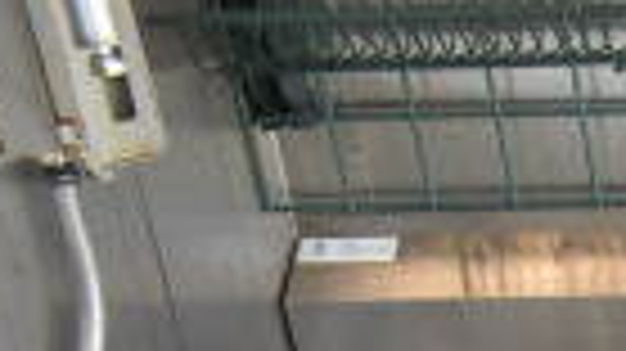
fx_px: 2057
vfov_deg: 8.8
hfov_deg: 14.1
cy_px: 875
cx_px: 1315
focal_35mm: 124
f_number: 5.6
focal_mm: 18
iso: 1600
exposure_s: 1/125
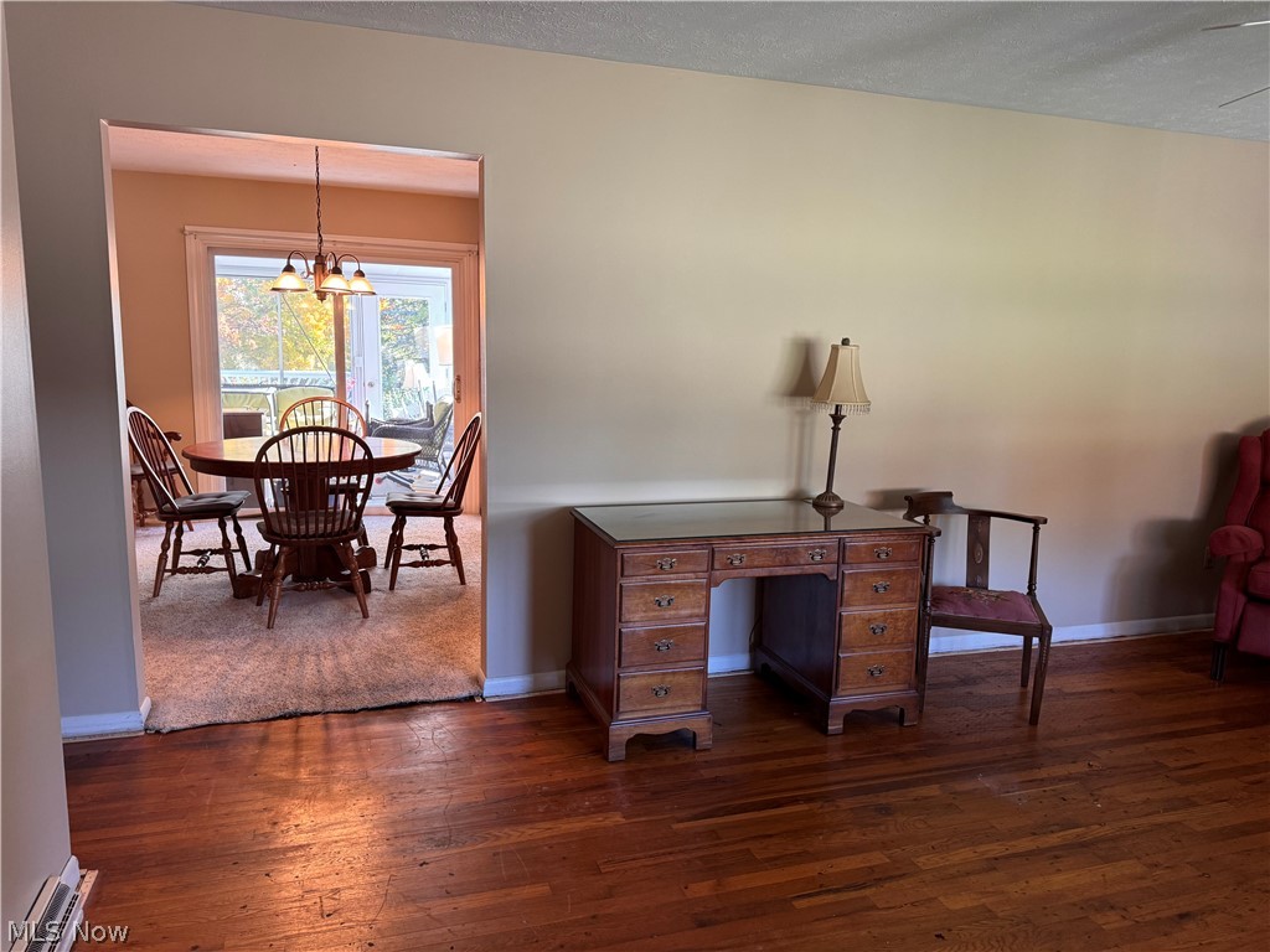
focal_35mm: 24
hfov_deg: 71.6
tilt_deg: -9.7
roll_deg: -0.7
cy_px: 476
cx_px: 635
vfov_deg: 56.8
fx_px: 881
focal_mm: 6.76
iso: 250
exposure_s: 1/60
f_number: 1.78
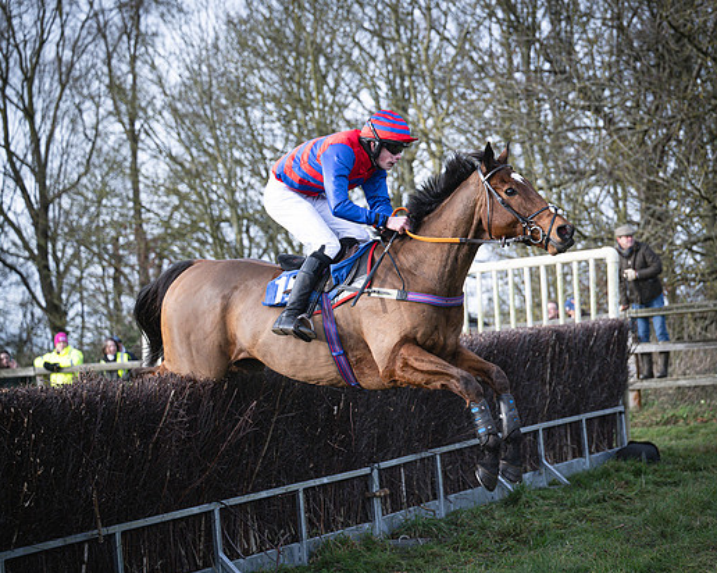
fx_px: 1824
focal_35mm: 86
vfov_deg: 17.8
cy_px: 302
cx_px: 413
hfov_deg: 22.2
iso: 400
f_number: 2.8
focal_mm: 70
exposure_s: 1/2000
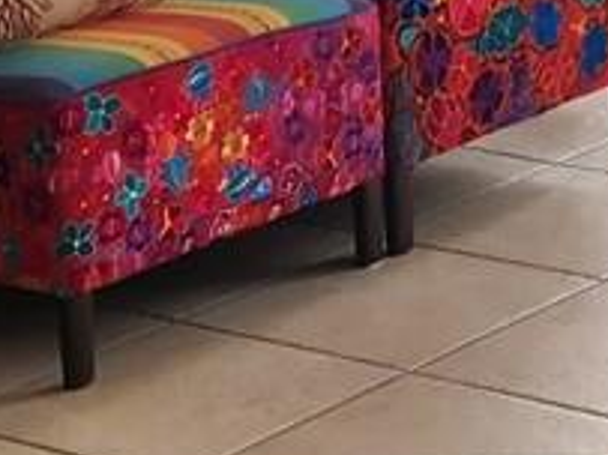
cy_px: -201
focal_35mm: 181
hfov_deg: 10.6
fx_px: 3177
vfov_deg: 8.1
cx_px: 845
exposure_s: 1/120
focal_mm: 5.4
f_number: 1.8
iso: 32
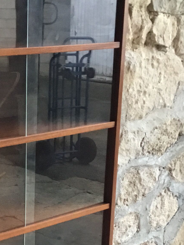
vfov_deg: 21.9
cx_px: 6
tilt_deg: -18.8
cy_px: 210
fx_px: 624
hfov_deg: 16.5
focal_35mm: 88
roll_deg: -0.4
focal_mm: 3.3
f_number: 2.4
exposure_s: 1/33
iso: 200
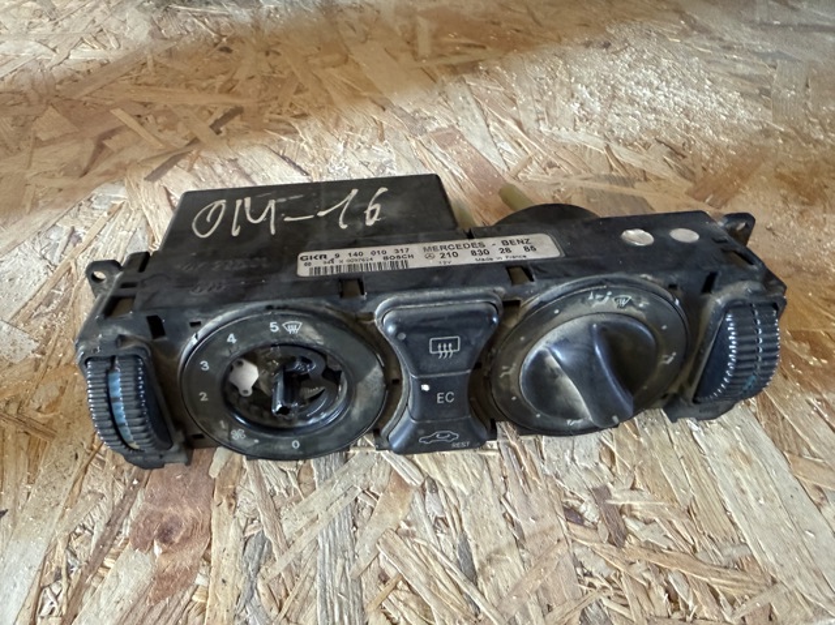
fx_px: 578
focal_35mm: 24
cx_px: 418
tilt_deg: -43.9
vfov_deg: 56.8
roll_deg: +1.1
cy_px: 312
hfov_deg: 71.6
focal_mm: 2.22
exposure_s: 1/60
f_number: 2.2
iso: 640
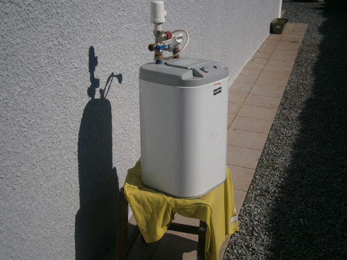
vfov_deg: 29.7
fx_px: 491
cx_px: 177
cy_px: 131
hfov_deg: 38.9
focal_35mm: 49
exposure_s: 1/500
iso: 80
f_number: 9.7
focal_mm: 8.3
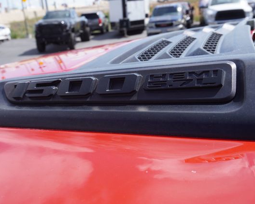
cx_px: 115
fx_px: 309
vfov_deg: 36.5
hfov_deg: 44.8
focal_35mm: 41
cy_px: 101
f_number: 9
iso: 100
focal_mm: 24
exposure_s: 1/125
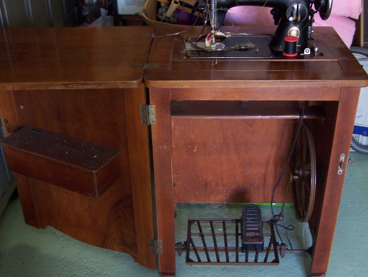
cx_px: 188
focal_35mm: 46
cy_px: 130
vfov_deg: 31.5
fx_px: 489
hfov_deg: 41.2
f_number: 2.8
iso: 160
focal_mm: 6.3
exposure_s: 1/8
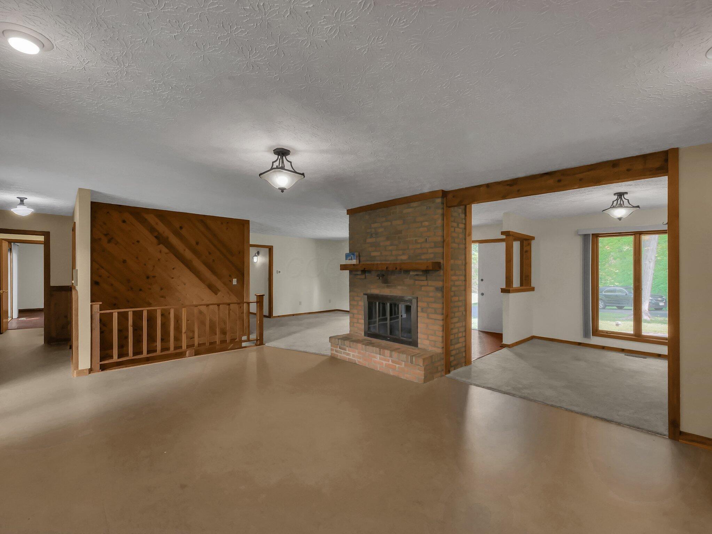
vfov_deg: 85.7
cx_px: 356
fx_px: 288
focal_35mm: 14
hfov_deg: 102.0
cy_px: 267
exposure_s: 1/40
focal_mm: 7
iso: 800
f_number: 7.1
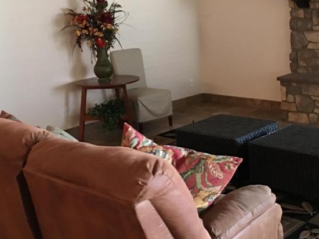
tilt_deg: -6.9
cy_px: 81
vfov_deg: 26.9
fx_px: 497
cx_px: 205
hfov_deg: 35.3
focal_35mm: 54
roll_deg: +1.4
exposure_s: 1/4
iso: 64
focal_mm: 4.15
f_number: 2.2
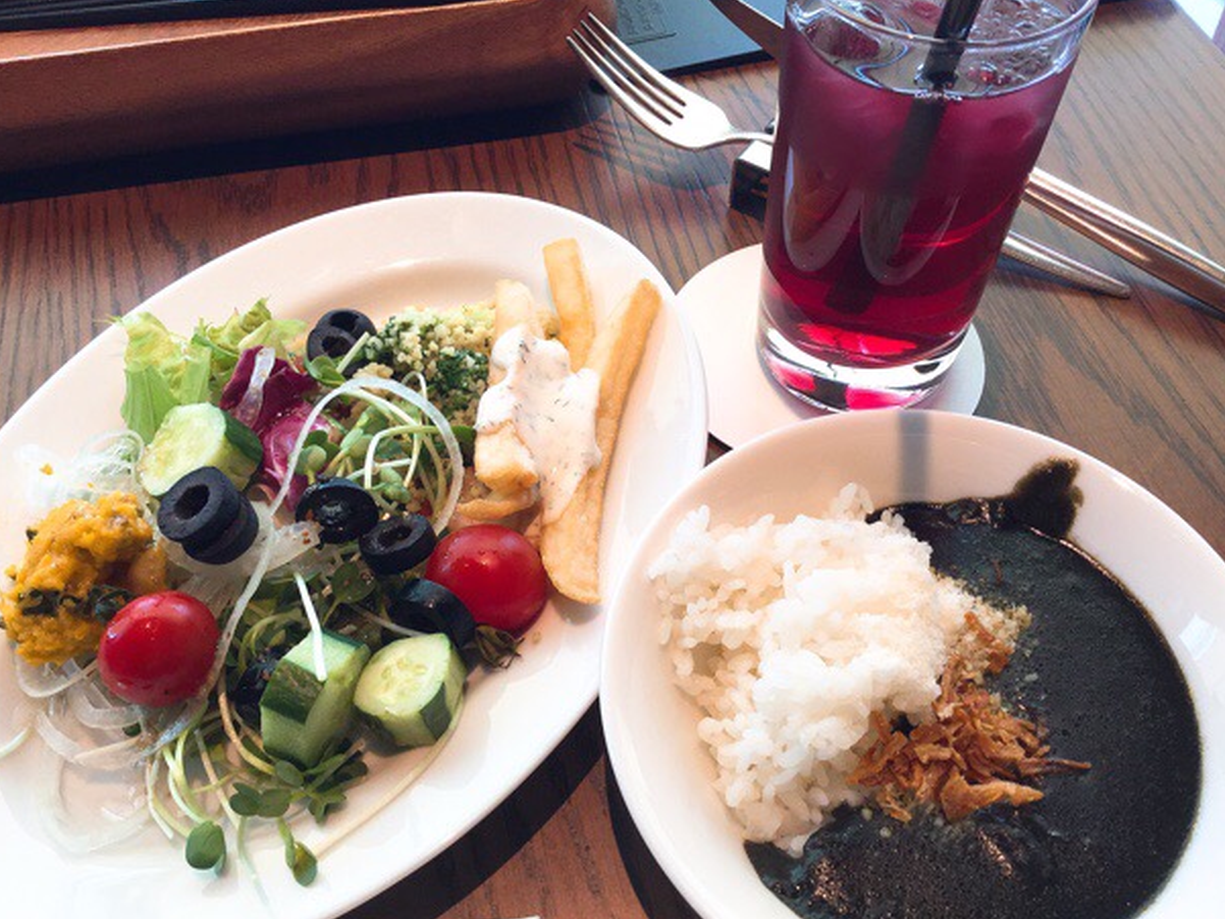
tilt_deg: -54.6
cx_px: 593
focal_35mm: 33
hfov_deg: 55.3
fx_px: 1168
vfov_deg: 43.0
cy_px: 463
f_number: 2.4
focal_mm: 3.3
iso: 50
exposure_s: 1/120
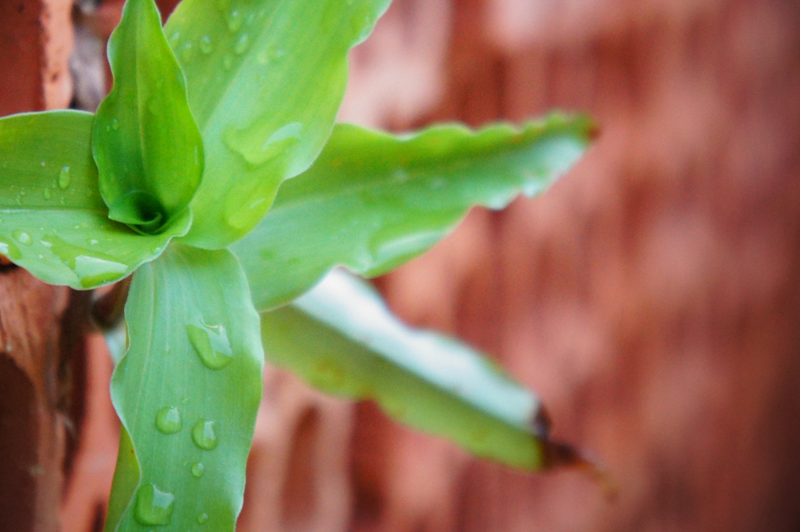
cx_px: 255
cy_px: 150
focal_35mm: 126
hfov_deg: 16.3
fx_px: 2792
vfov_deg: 10.9
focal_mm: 55
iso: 1600
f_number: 5.6
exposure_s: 1/40
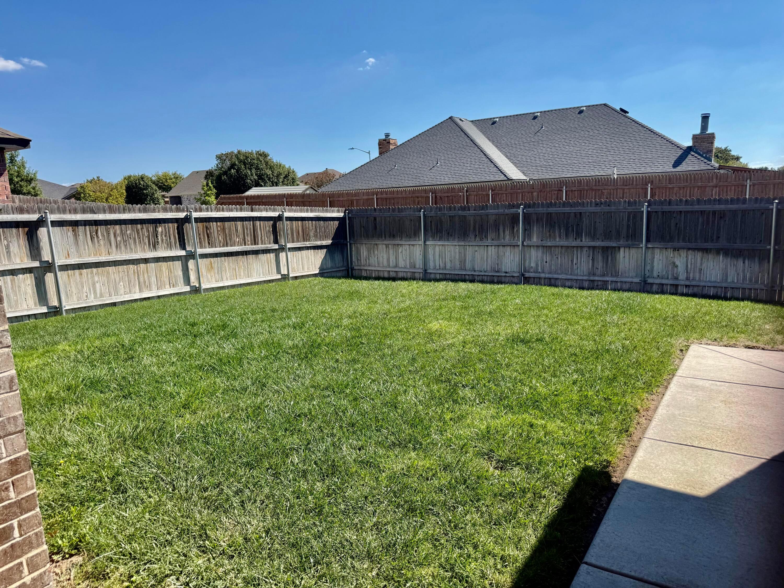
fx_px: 544
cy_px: 294
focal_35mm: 24
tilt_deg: -9.1
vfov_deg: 56.8
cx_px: 392
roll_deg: +2.2
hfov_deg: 71.6
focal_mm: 6.76
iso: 80
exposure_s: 1/4167
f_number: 1.78
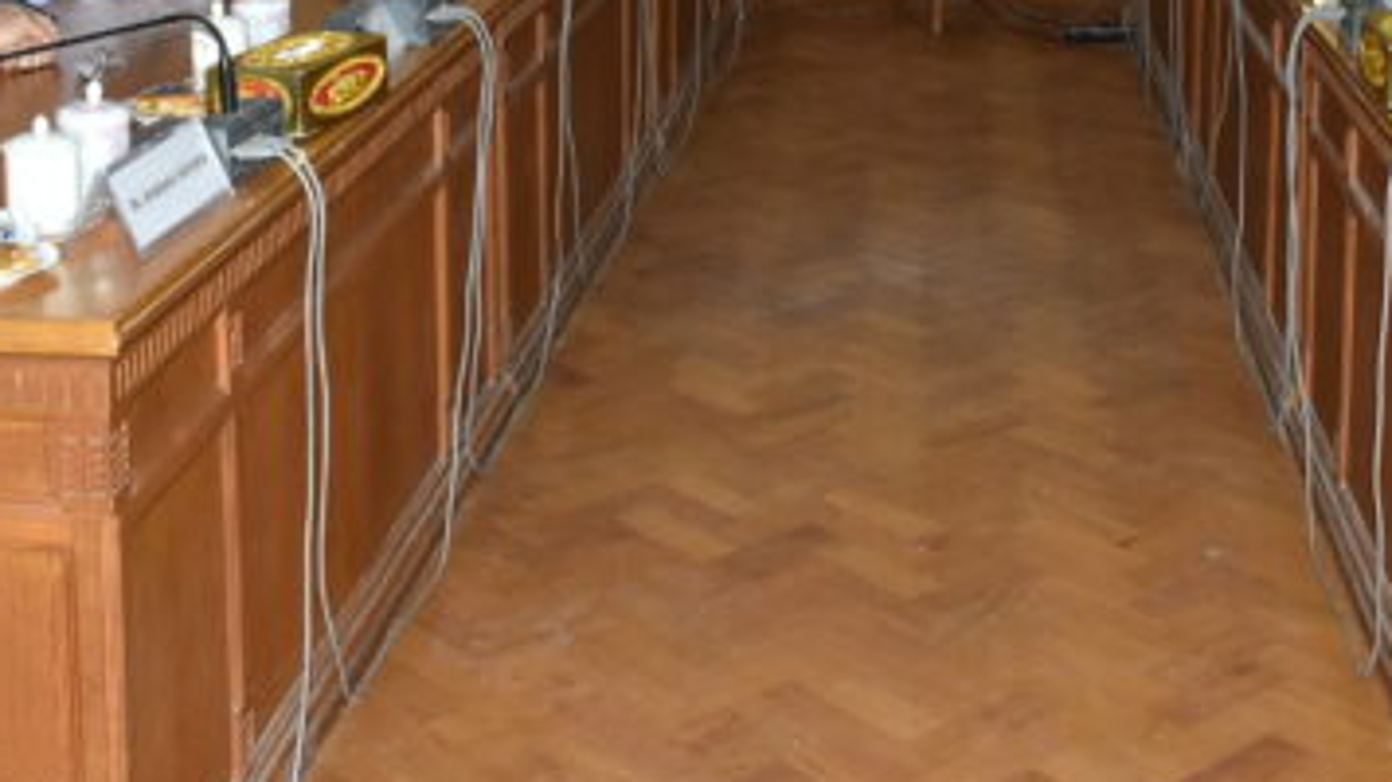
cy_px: -104
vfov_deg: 18.8
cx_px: 825
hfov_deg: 34.3
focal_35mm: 61
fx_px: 2251
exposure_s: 1/125
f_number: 6.3
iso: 1000
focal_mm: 18
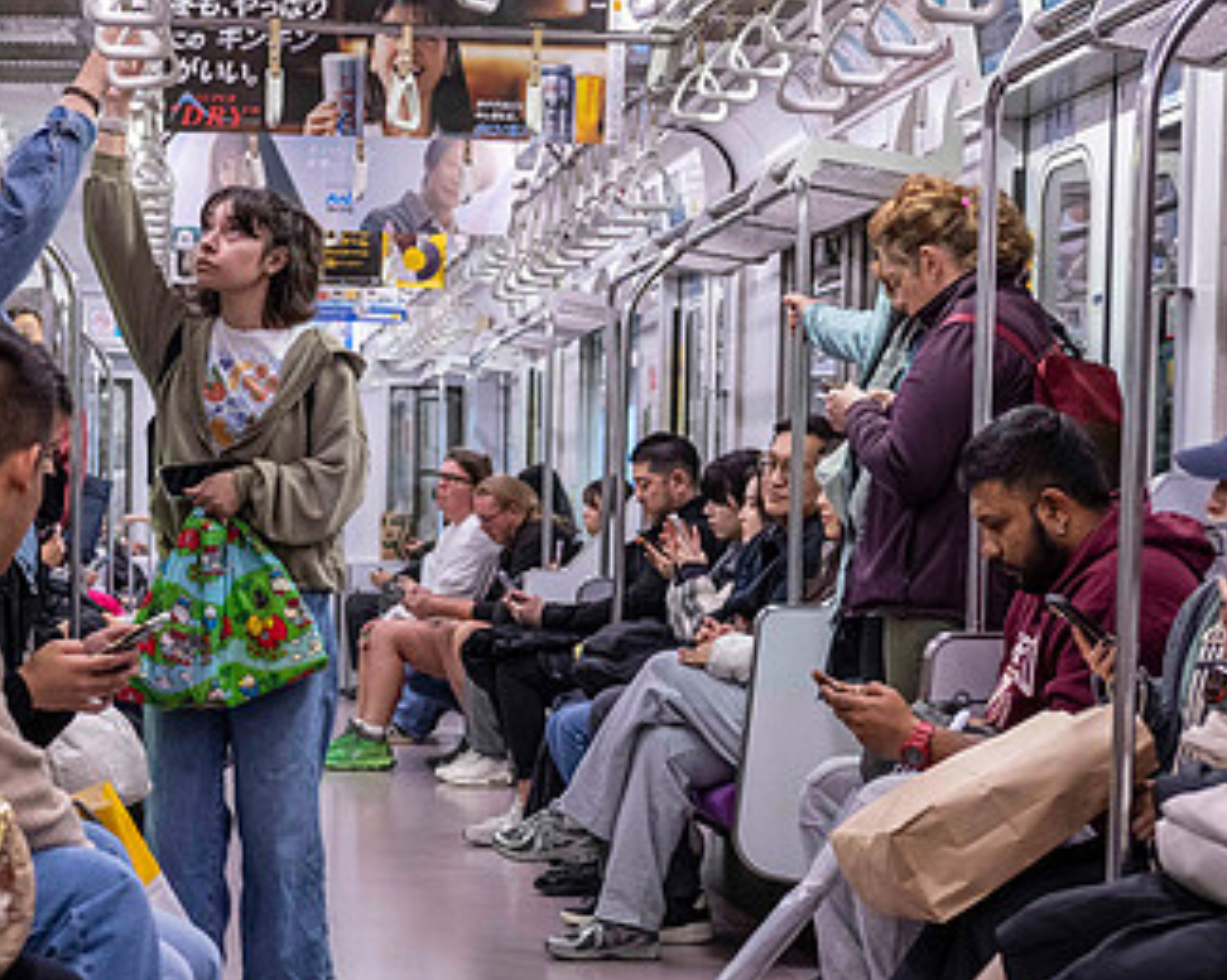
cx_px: 576
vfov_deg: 17.3
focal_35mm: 88
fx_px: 3195
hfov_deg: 21.7
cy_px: 766
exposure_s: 1/100
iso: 1250
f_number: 4
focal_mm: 42
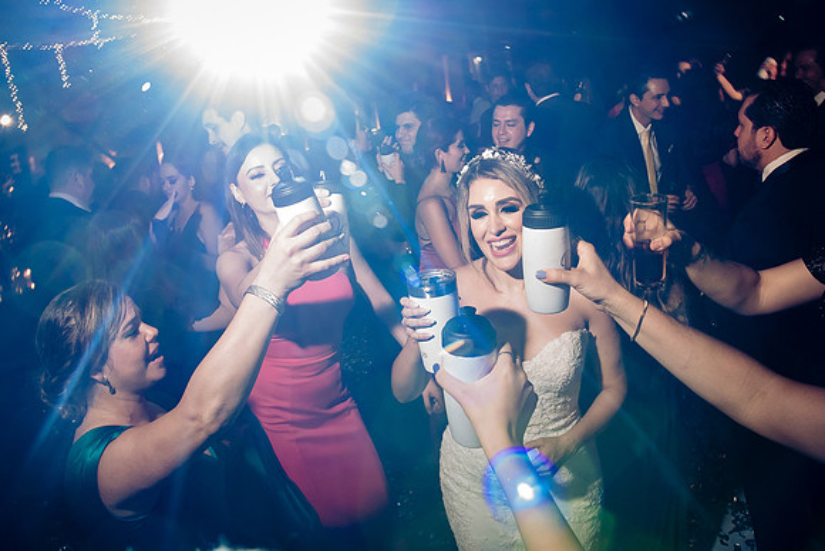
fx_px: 646
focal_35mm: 28
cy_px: 245
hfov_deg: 65.1
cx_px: 393
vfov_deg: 46.1
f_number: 7.1
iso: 2000
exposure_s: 1/40
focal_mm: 24
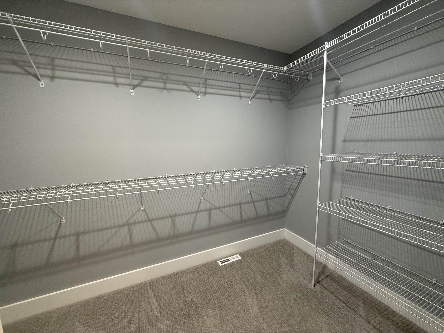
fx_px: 180
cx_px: 222
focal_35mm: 14
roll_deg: +1.1
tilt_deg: -7.5
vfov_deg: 85.7
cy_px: 166
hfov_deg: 102.1
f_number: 2.2
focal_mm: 2.22
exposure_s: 1/60
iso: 250
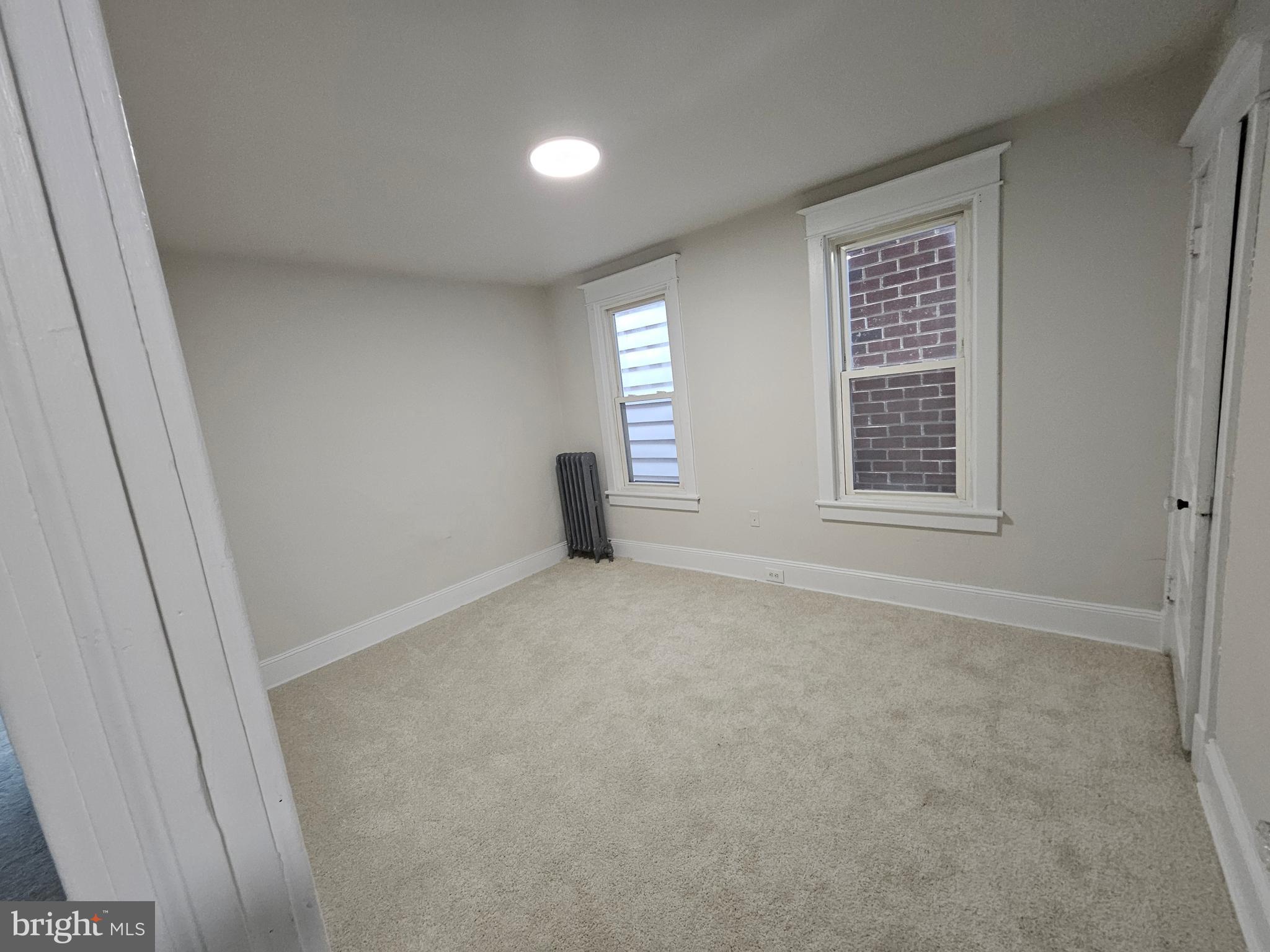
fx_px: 477
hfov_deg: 106.2
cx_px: 635
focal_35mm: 13
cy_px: 476
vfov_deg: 89.9
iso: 250
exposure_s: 1/60
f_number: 2.2
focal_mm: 1.74
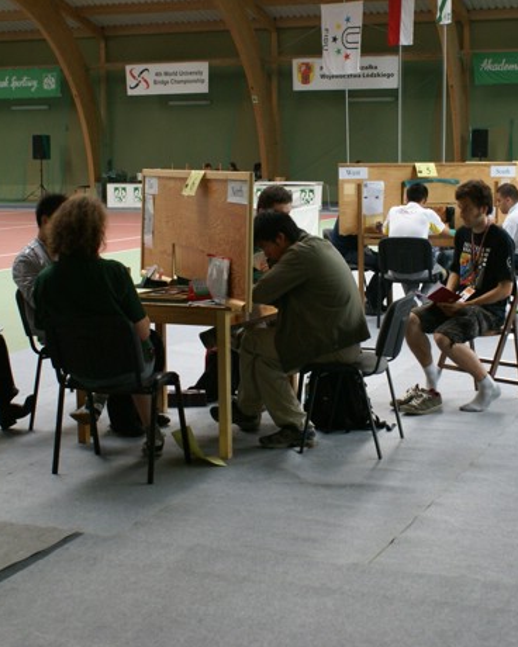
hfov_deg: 25.3
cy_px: 328
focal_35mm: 60
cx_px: 318
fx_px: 1150
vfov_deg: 31.5
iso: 400
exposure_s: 1/30
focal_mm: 28
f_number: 5.6
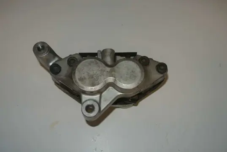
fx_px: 246
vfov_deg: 34.3
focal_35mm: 39
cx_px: 114
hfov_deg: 49.5
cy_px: 76
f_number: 4
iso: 200
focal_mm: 14.5
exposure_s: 1/60
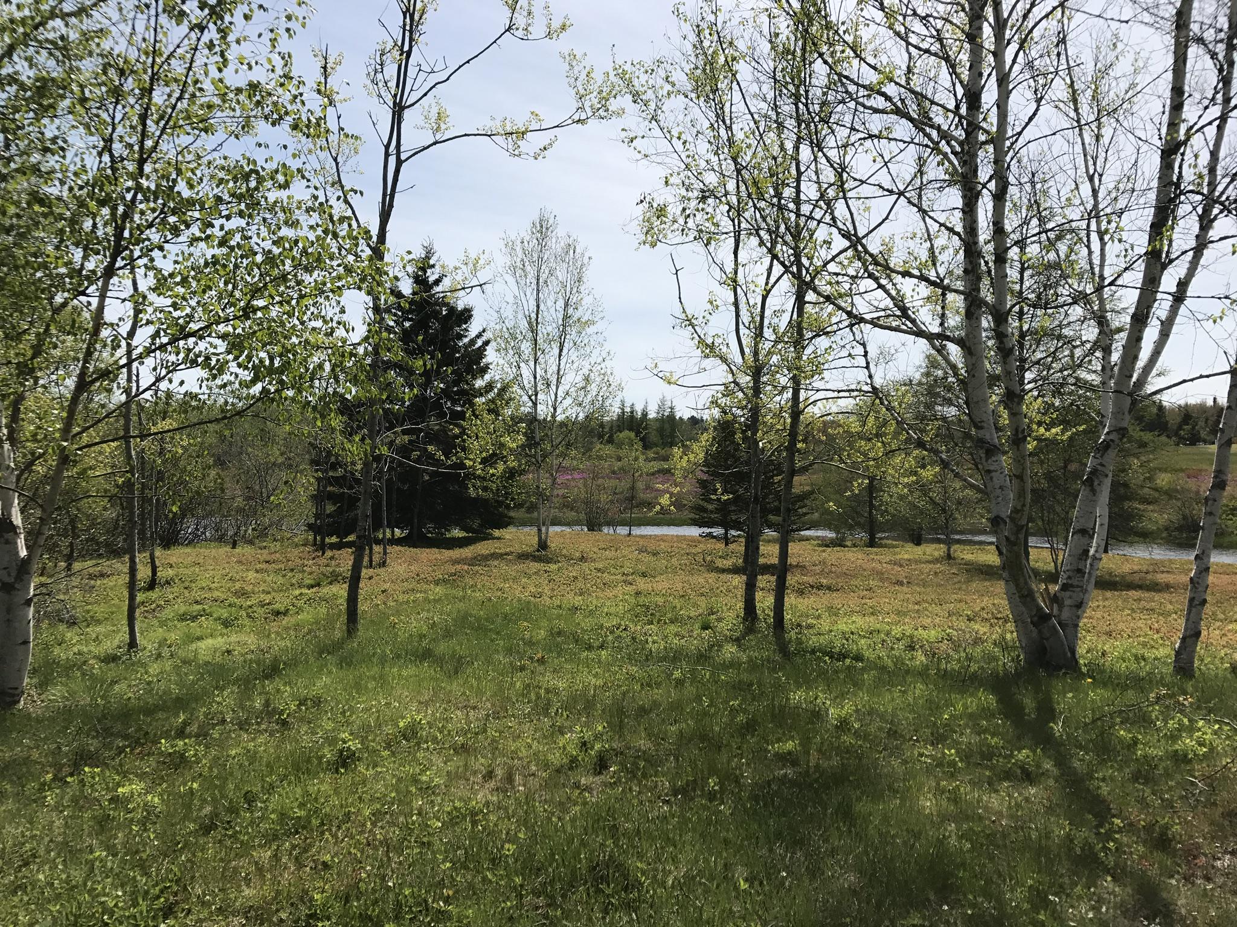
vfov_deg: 49.7
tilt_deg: -1.4
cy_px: 464
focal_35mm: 28
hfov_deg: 63.4
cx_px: 618
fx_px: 1001
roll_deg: -3.1
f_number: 1.8
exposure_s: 1/3690
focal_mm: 3.99
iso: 20
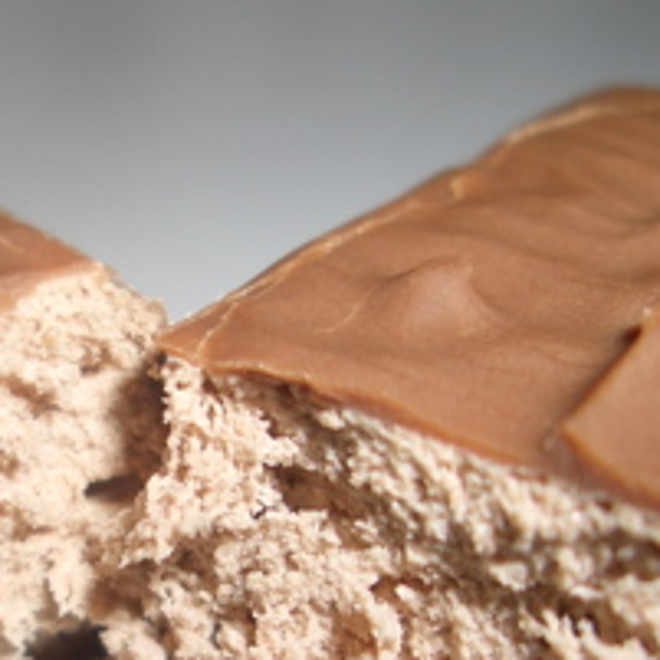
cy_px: 580
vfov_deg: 22.0
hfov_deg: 22.3
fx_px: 1661
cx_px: 171
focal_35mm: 77
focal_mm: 5.8
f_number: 2.6
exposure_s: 1/60
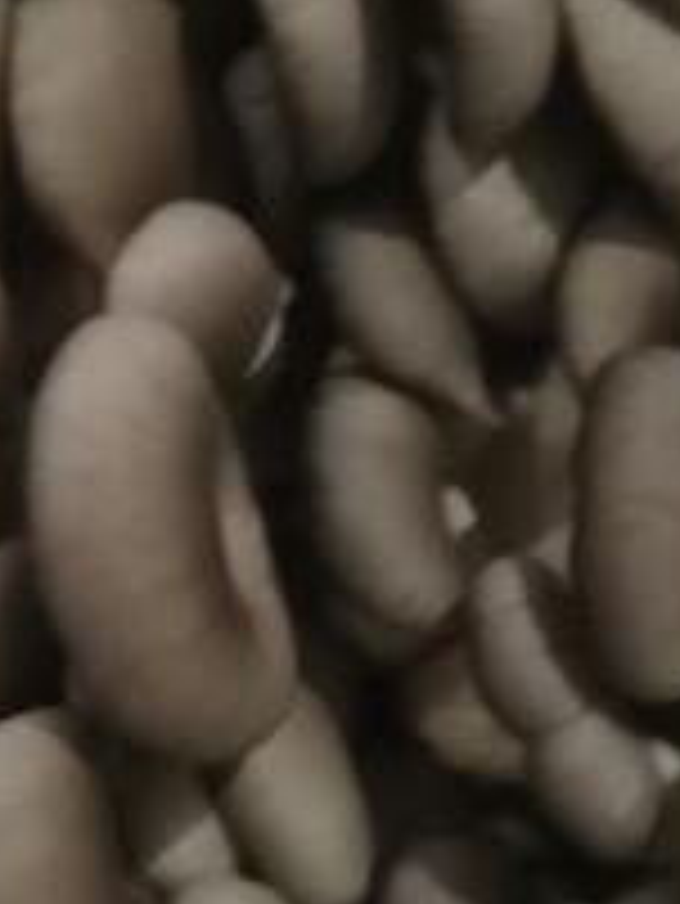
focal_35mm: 143
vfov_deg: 13.8
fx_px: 3742
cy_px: 367
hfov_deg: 10.4
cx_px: 239
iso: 1600
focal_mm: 5.58
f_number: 1.8
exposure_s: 1/16.7
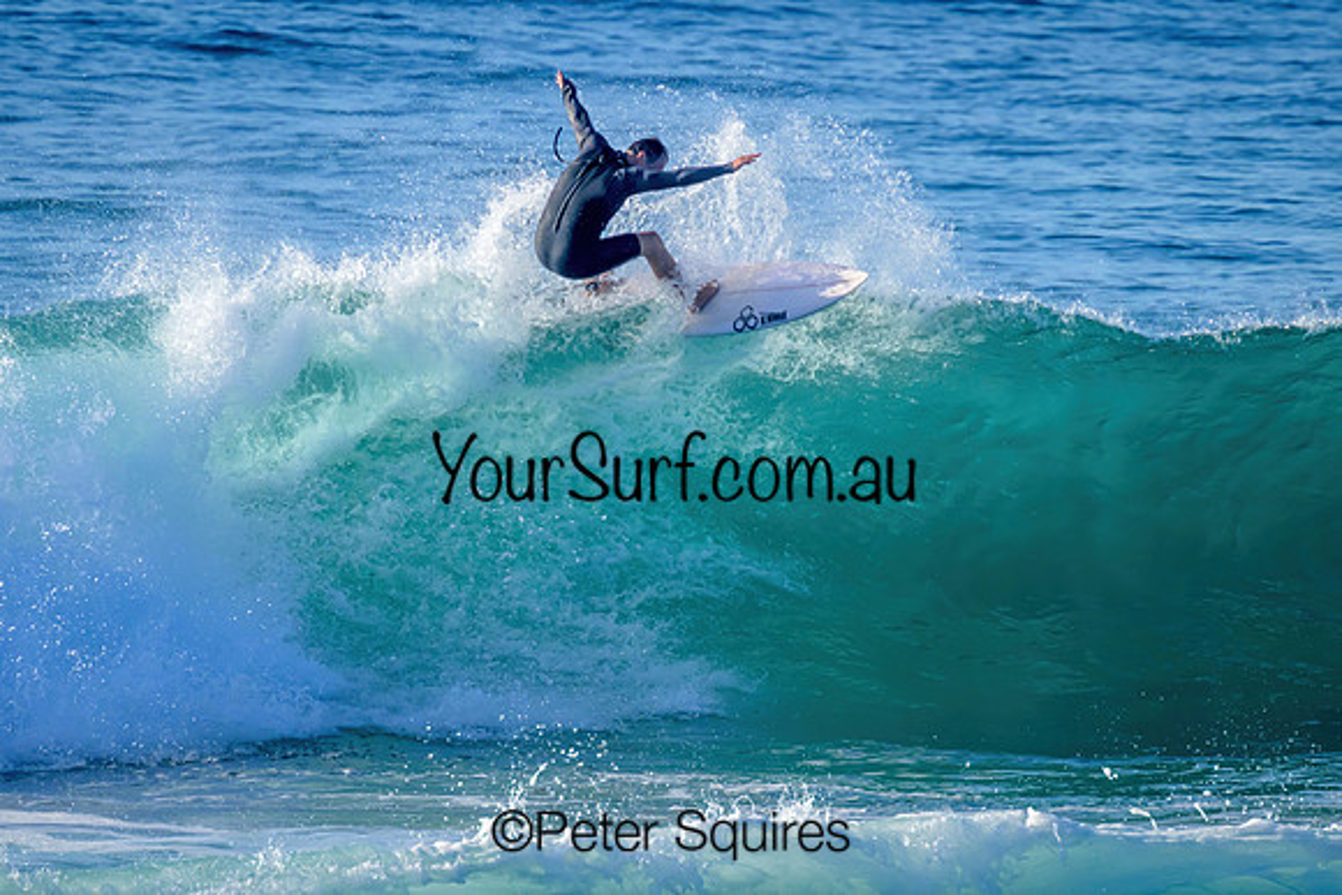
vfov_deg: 1.5
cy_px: 406
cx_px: 686
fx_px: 34726
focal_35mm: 931
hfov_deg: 2.2
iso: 1600
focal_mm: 800
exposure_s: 1/2000
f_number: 11
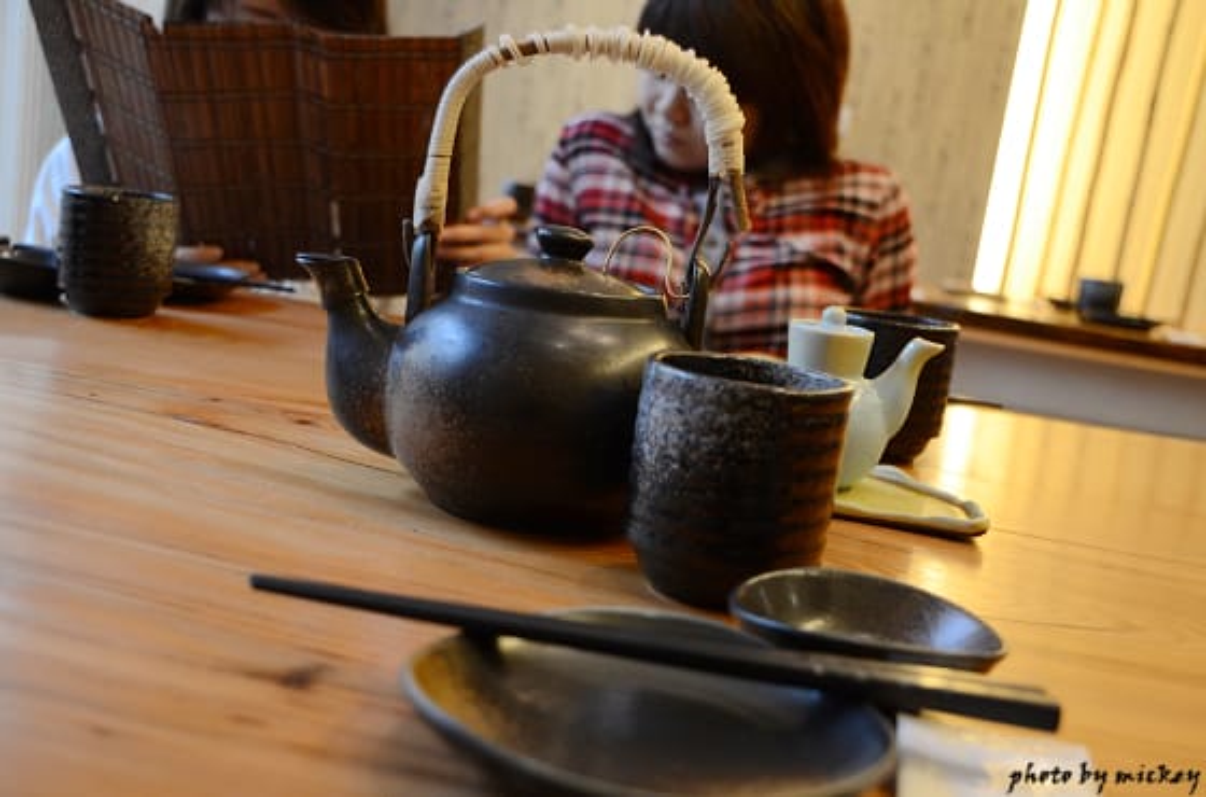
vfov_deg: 32.8
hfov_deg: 48.0
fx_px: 1353
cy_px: 398
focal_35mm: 40
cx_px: 603
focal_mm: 27
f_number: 3.8
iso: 640
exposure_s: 1/15
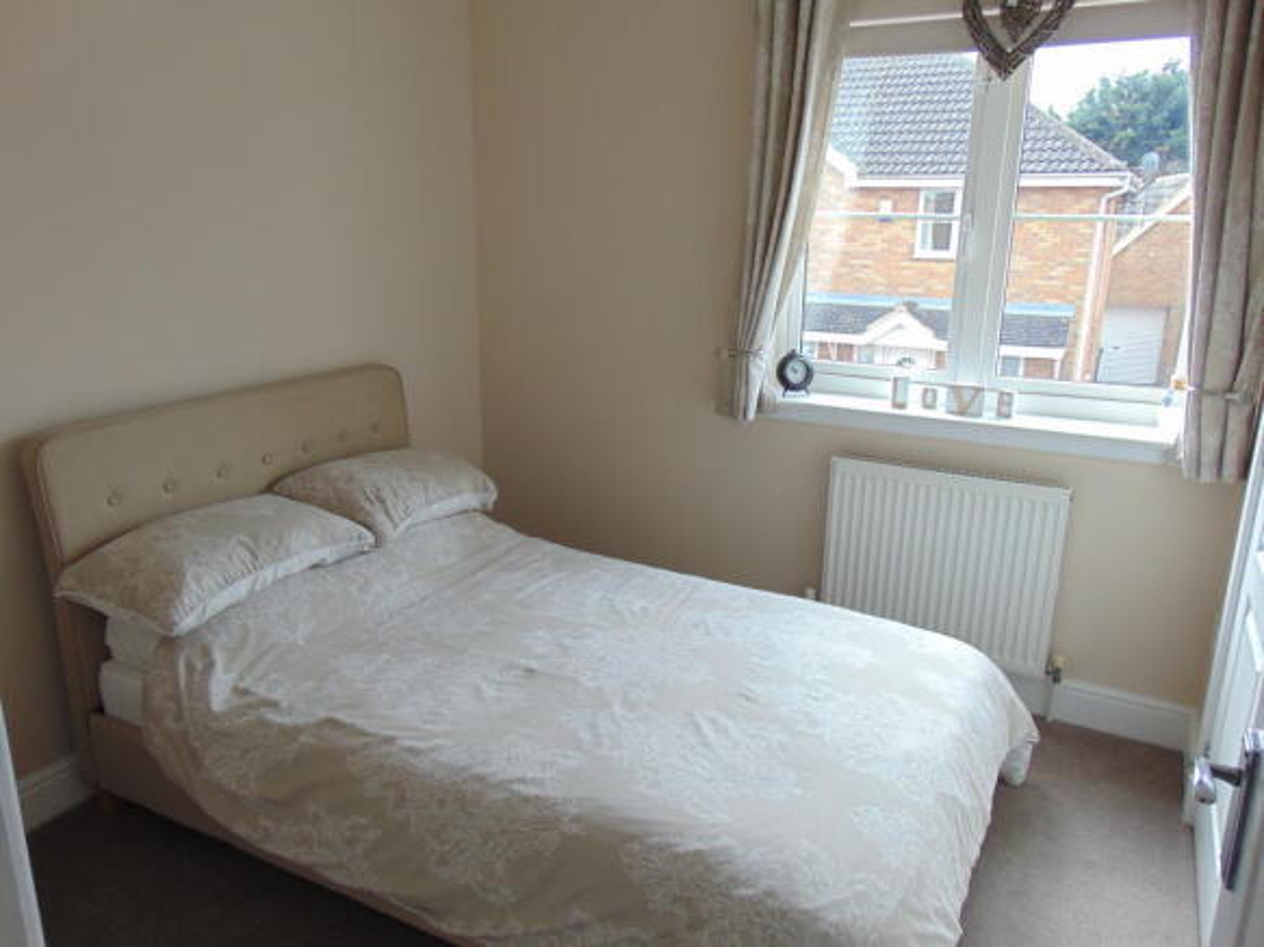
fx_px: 913
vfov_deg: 54.9
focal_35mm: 25
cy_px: 474
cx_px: 632
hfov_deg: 69.4
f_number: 3
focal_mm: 4.5
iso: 80
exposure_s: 1/80
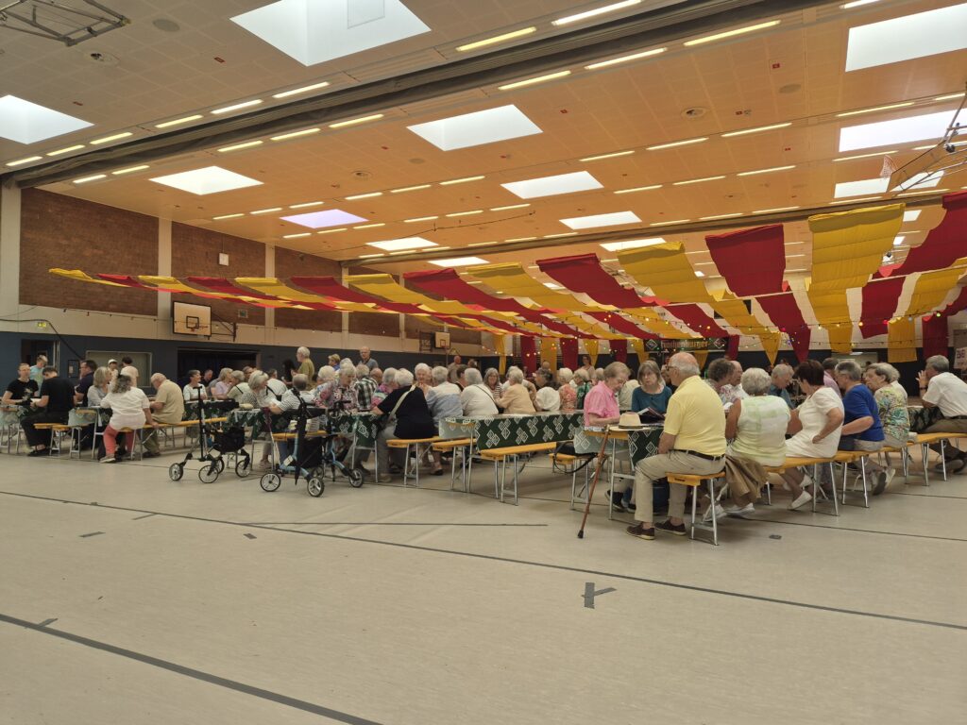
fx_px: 643
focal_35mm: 23
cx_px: 484
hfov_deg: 73.9
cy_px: 362
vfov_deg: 58.9
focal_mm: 5.4
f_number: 1.8
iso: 50
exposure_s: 1/180
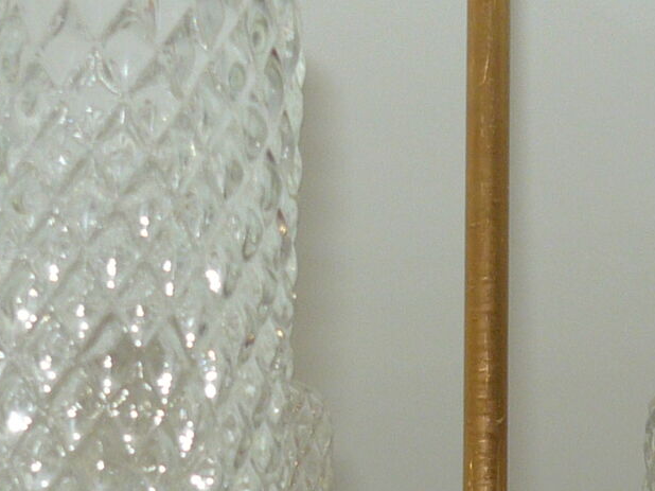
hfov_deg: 11.5
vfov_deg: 8.6
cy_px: 518
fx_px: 3234
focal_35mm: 171
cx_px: 544
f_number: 3
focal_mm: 6.8
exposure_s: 1/30
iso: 100
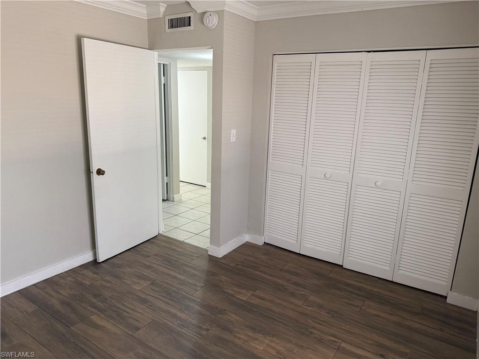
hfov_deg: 71.6
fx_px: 332
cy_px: 180
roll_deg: -1.7
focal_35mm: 24
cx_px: 240
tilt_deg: -12.8
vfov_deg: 56.8
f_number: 1.78
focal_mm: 6.76
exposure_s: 1/60
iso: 200
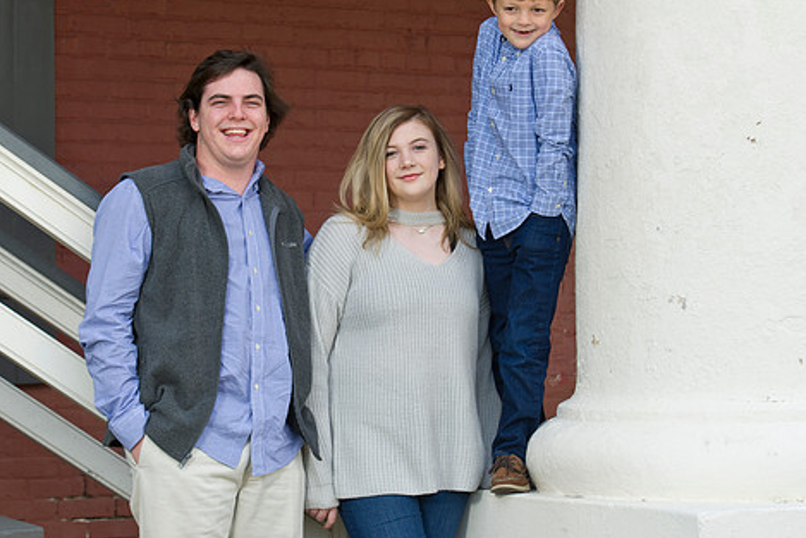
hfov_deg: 19.4
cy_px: 251
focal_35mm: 105
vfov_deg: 13.0
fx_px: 2351
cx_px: 359
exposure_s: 1/100
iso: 160
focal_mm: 85
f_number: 6.3
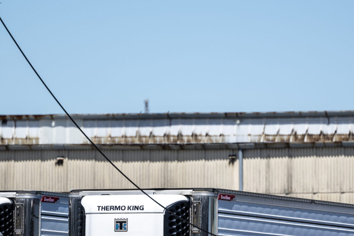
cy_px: 145
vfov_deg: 2.7
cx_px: 179
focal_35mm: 513
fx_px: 5045
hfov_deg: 4.0
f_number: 2.8
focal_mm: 200
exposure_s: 1/2500
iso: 100
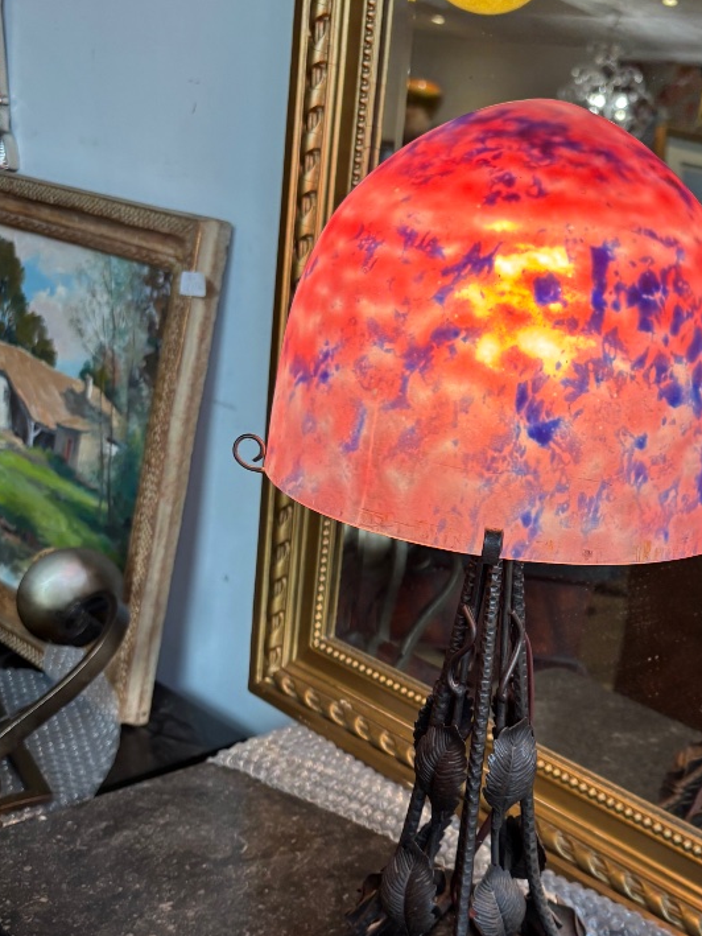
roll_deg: -7.5
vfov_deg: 42.6
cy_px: 581
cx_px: 548
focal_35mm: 44
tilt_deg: -21.1
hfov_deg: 32.1
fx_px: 1189
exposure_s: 1/100
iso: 80
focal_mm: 5.96
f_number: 1.6
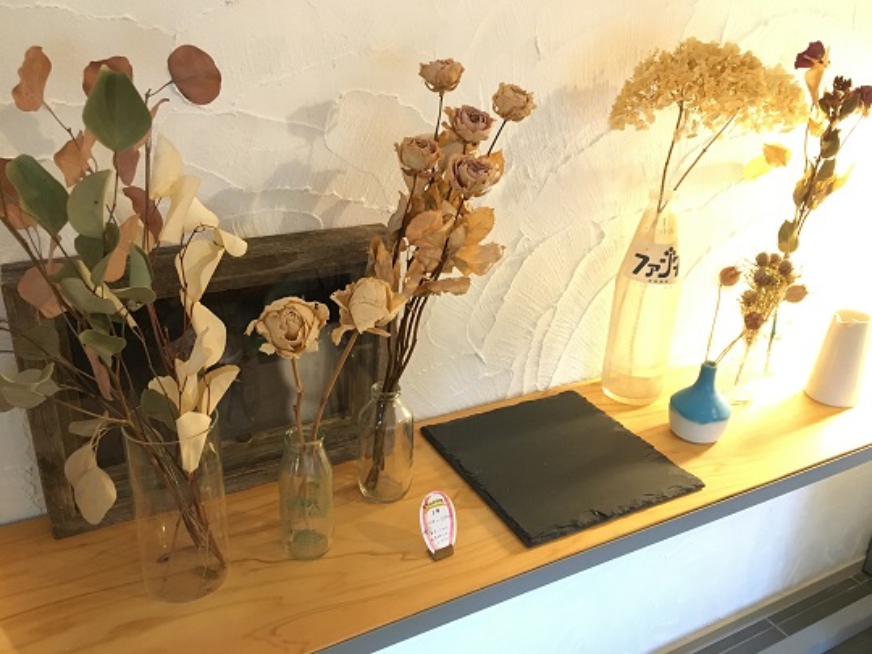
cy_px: 327
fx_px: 731
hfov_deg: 61.7
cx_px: 436
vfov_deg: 48.2
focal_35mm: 29
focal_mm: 4.15
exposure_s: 1/15
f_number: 2.2
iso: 200
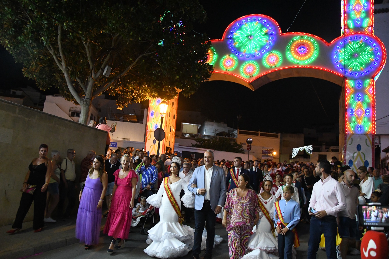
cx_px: 194
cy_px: 130
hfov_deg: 67.4
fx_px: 292
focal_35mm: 27
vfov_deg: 47.9
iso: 8000
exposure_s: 1/200
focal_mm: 18
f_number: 3.5
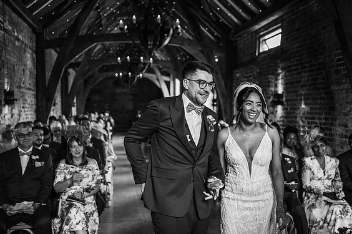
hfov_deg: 53.2
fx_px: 352
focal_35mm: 36
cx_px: 178
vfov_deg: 36.8
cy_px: 120
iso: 720
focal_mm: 35
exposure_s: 1/200
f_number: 2
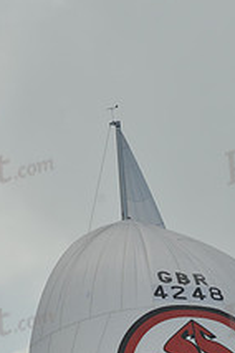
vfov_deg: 3.8
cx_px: 140
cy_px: 404
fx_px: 5336
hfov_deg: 2.5
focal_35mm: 545
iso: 280
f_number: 8
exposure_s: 1/1250
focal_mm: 200
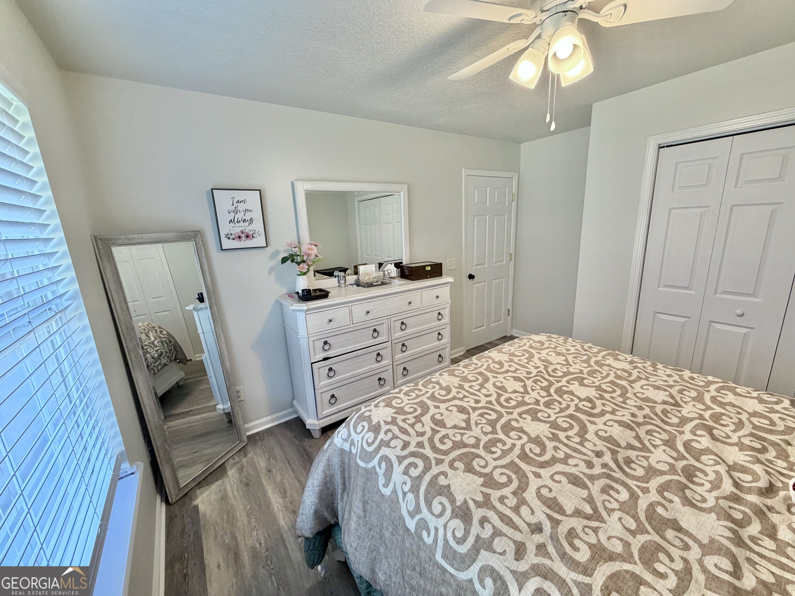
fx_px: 322
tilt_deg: -14.0
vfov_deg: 85.7
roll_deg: +3.4
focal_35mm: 14
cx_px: 398
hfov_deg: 102.1
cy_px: 298
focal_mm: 2.22
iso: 320
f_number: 2.2
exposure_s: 1/120
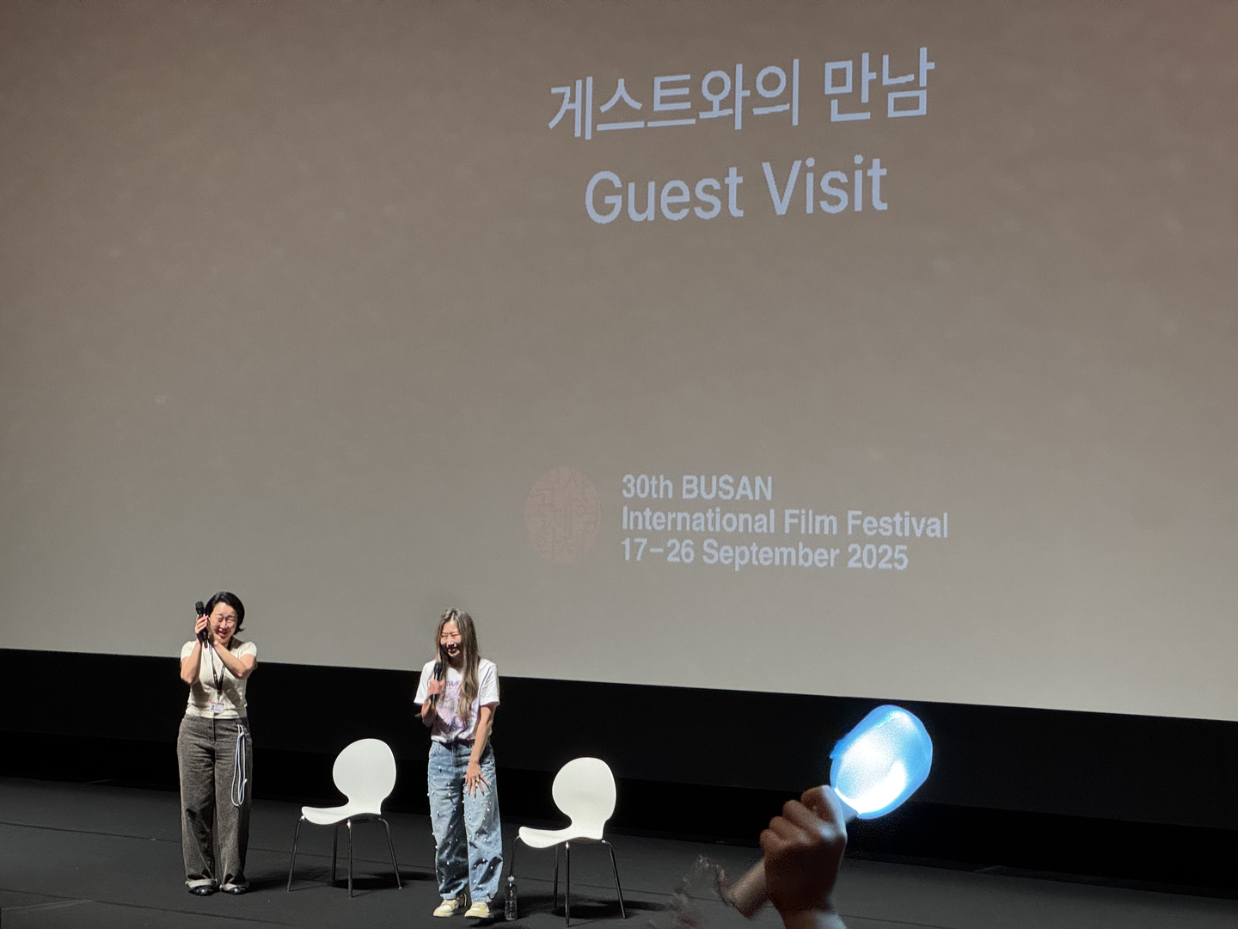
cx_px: 619
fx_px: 2754
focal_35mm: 77
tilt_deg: +0.2
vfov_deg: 19.1
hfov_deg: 25.3
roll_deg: -0.6
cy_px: 464
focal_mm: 9
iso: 320
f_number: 2.8
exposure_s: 1/60
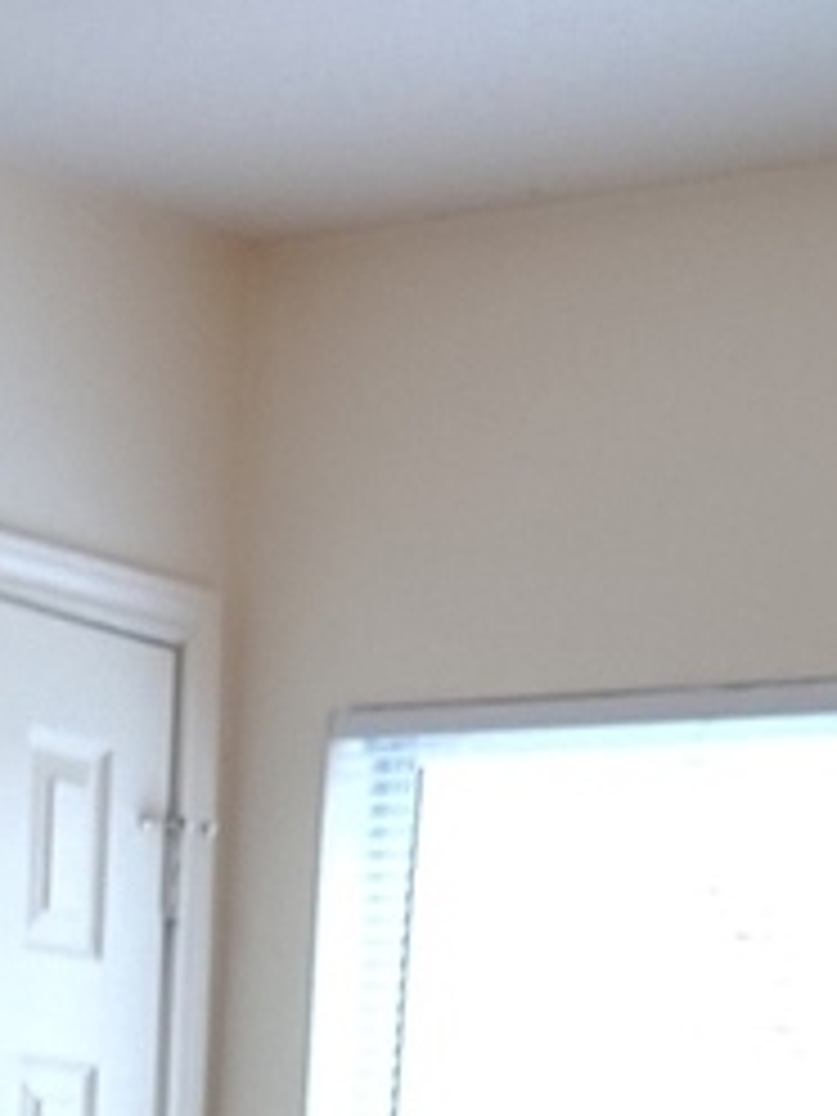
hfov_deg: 13.1
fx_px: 3643
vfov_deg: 14.1
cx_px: 194
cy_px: 2362
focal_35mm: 113
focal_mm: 4.36
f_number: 1.8
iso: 150
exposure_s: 1/30
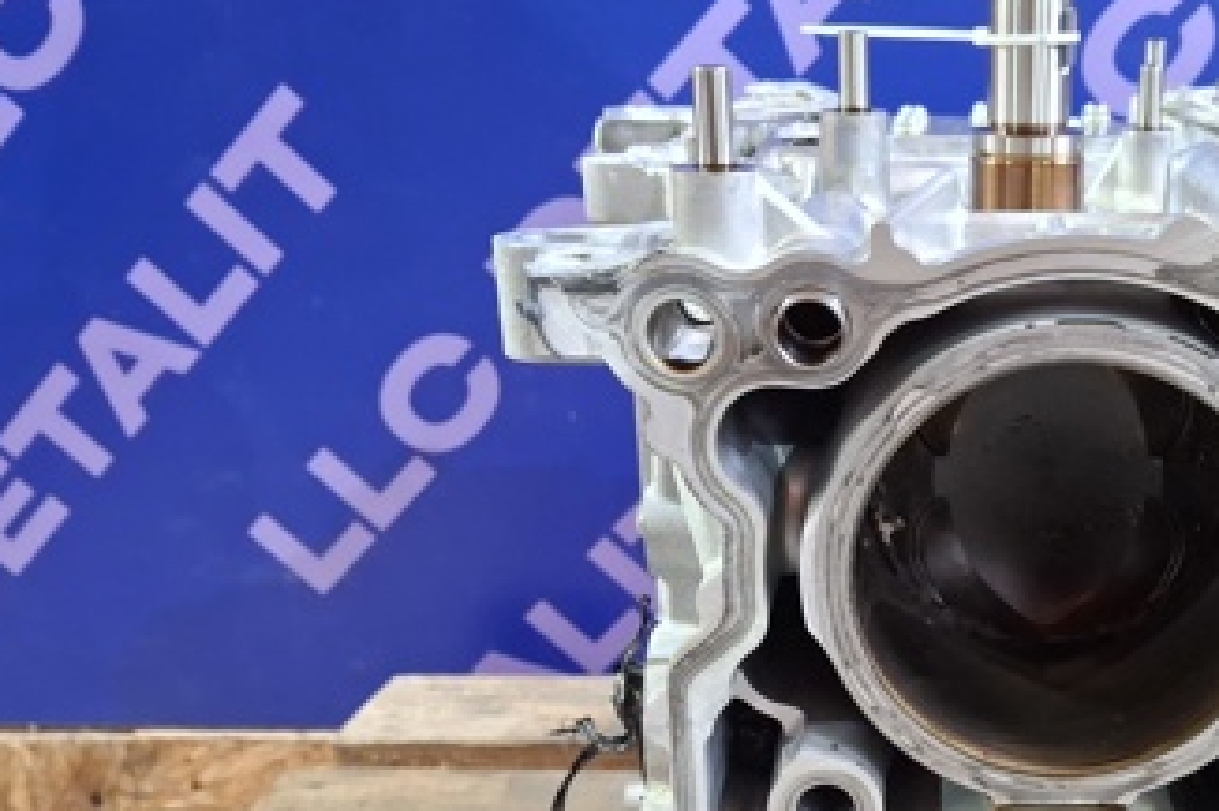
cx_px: 991
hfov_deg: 37.4
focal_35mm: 51
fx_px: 1726
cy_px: 648
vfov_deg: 26.0
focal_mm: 4.69
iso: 250
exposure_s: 1/33
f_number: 1.8
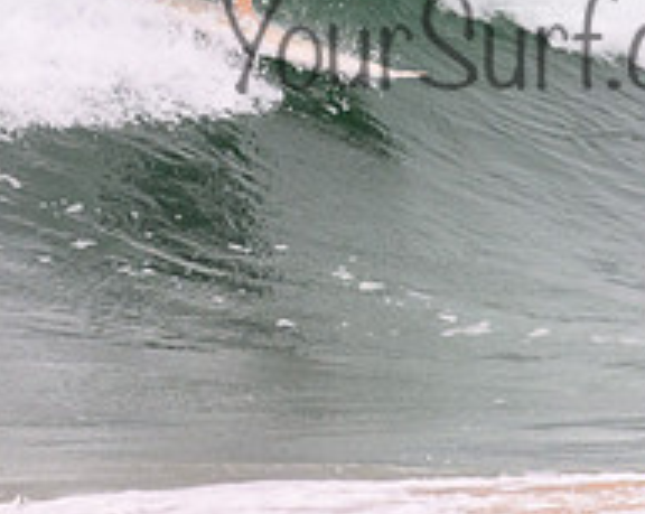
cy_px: -199
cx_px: 377
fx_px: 54475
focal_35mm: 2858
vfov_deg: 0.5
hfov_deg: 0.7
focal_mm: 760
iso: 1000
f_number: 11
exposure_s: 1/2000
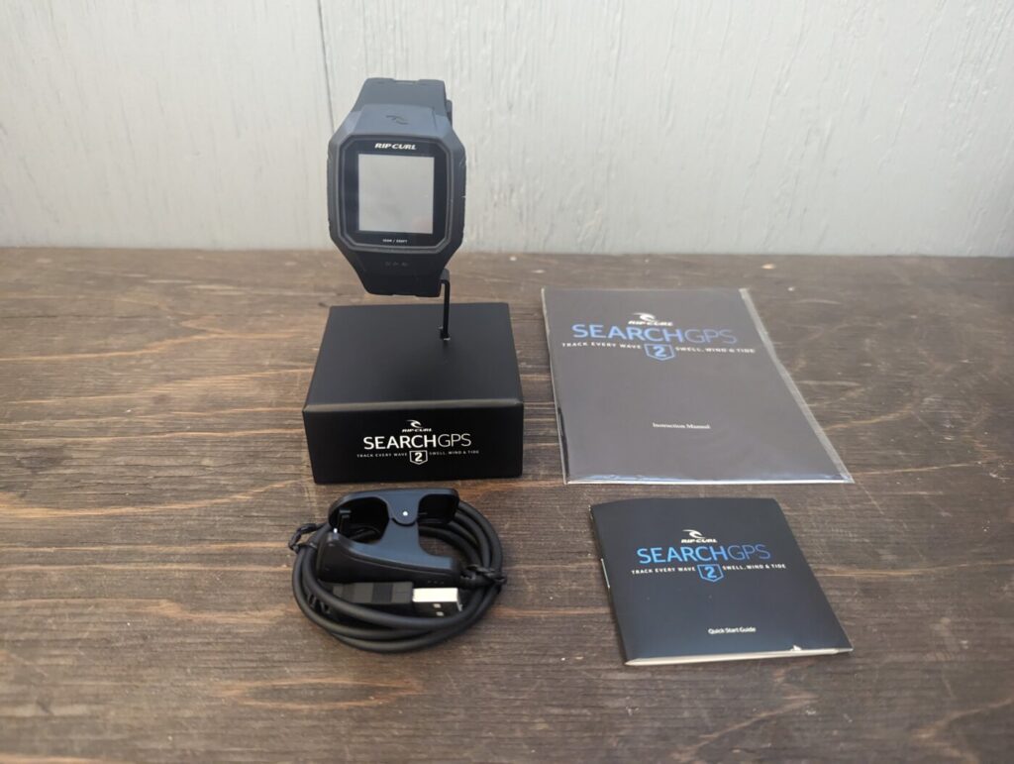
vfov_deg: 56.9
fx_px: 704
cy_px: 382
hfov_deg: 71.5
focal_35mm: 24
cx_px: 507
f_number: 1.85
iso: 1460
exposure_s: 1/23.8
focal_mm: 6.81
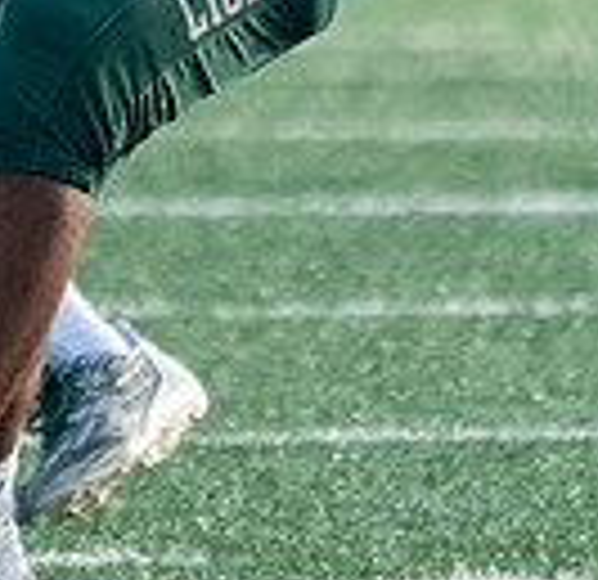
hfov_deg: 0.7
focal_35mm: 2590
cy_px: -665
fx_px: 49865
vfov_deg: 0.7
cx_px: -219
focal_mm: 462
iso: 1250
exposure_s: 1/1250
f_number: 8
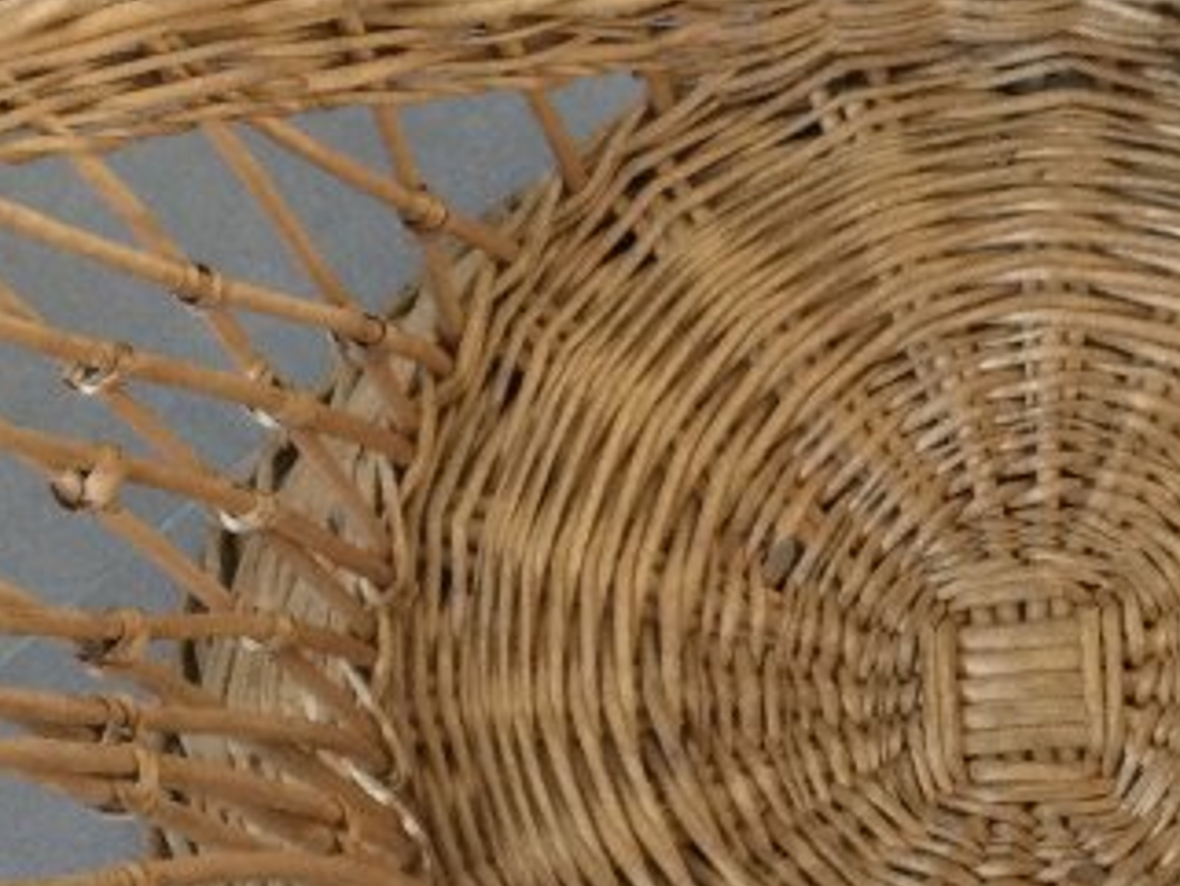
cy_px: 673
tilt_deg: -65.4
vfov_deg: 12.7
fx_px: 3956
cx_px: 985
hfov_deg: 16.8
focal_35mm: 116
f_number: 2.4
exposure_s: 1/33
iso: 80
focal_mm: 3.3
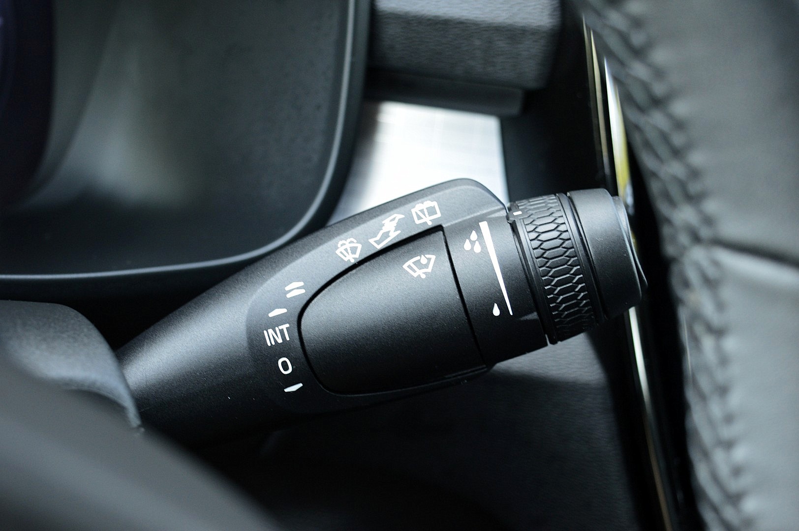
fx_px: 1497
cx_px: 400
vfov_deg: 20.1
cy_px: 266
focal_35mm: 68
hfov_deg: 29.9
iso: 800
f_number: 5
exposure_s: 1/30
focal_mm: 45
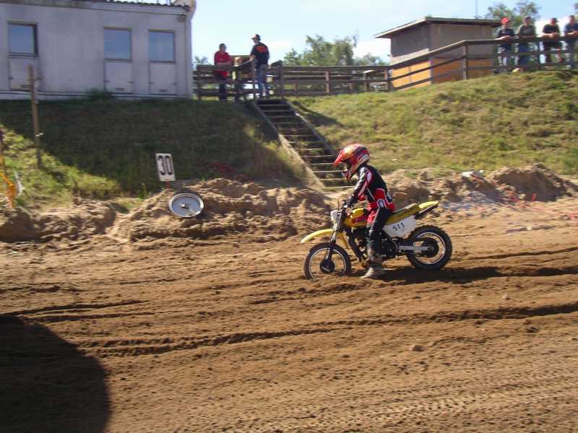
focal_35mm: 48
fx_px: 801
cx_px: 289
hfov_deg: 39.7
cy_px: 216
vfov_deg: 30.3
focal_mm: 7.5
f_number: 7.5
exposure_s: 1/60
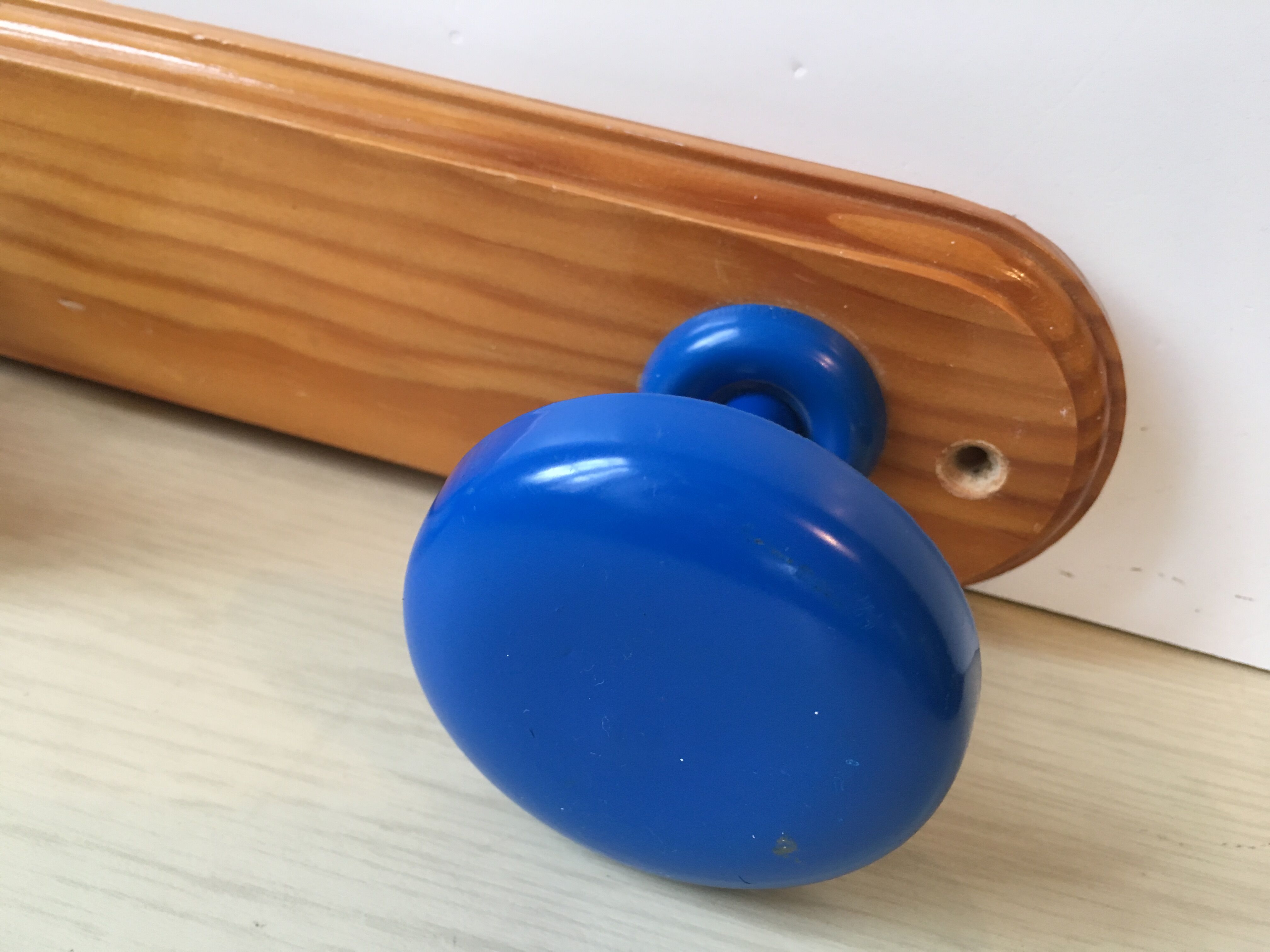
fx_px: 1064
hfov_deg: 61.7
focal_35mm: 29
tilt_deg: -33.2
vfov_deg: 48.2
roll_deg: -11.1
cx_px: 635
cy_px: 476
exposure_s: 1/33
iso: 125
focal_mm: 4.15
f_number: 2.2
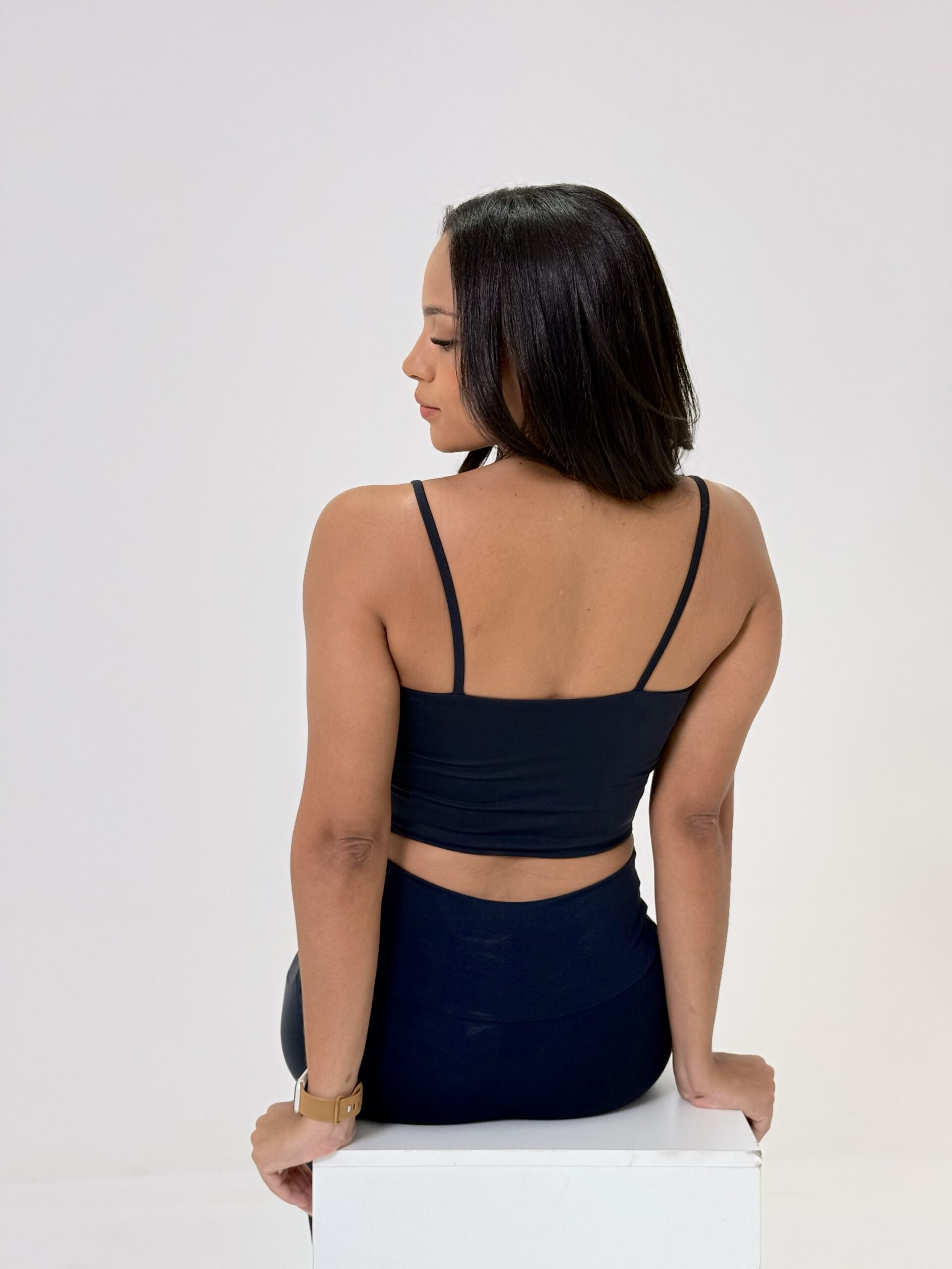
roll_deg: +0.9
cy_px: 634
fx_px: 1760
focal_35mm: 48
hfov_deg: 30.3
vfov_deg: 39.7
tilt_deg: -1.7
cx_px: 476
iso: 160
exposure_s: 1/60
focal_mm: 6.76
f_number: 1.78
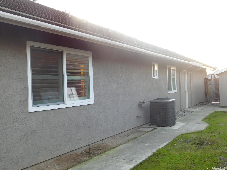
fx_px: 236
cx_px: 114
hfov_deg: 51.4
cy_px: 85
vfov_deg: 39.6
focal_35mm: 36
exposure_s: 1/30
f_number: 3.5
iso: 180
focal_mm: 6.3
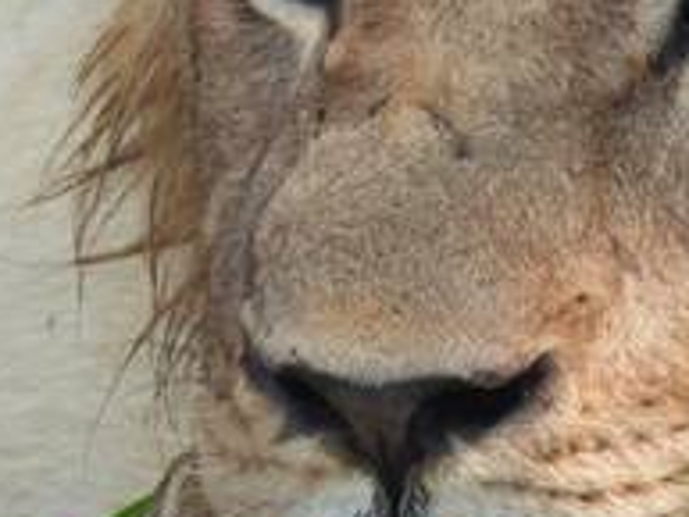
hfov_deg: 1.2
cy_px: 182
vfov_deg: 0.9
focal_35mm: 1616
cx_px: 725
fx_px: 32185
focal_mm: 116
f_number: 5.6
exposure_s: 1/250
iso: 200
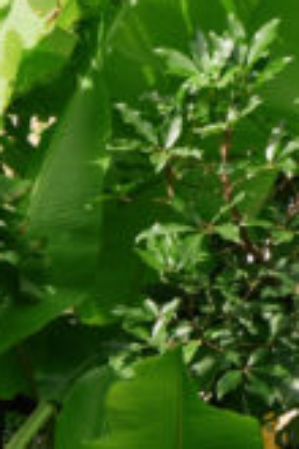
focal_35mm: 273
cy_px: 792
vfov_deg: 7.3
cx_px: 204
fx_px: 3401
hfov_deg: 5.0
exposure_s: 1/30
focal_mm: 25.7
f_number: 8
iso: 160
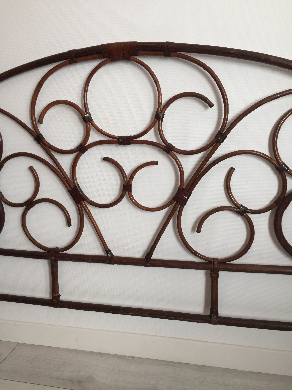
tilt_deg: -11.6
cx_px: 146
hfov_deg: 48.2
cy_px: 195
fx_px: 326
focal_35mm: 29
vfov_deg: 61.7
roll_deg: +0.8
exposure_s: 1/33
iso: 32
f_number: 2.2
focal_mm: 4.15
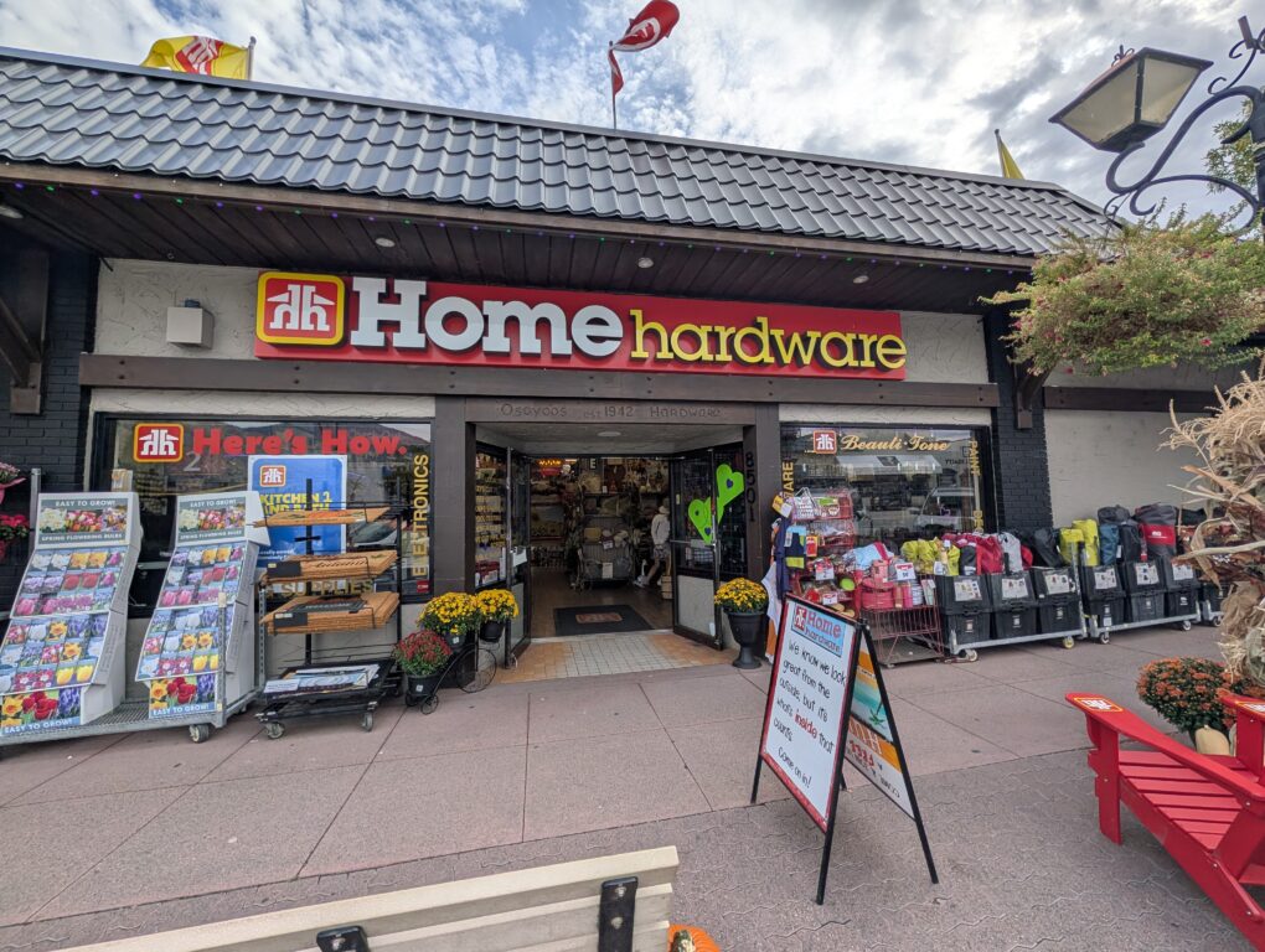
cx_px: 632
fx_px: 439
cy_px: 476
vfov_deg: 94.6
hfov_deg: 110.5
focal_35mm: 12
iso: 46
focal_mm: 2.02
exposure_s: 1/3247
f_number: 1.7
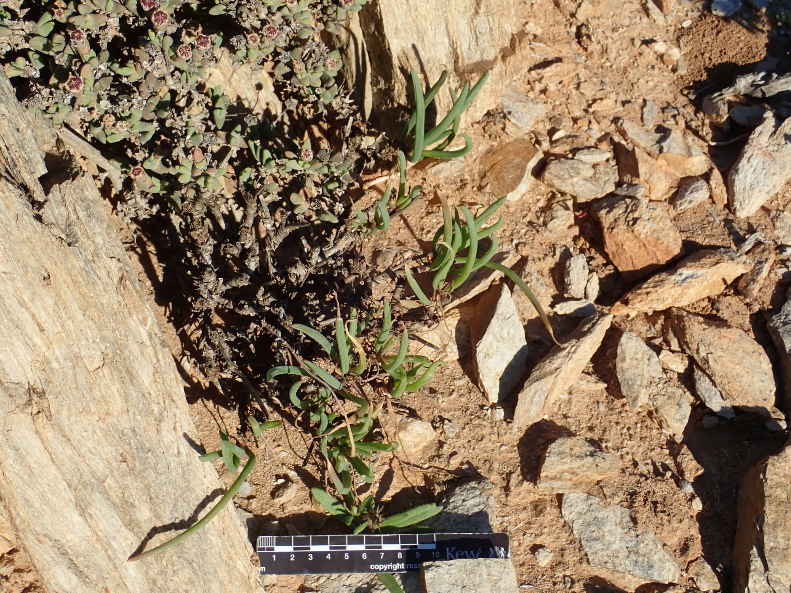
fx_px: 1051
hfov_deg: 41.2
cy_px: 296
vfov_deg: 31.5
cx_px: 396
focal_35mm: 46
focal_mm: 8.41
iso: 100
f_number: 4.5
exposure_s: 1/500
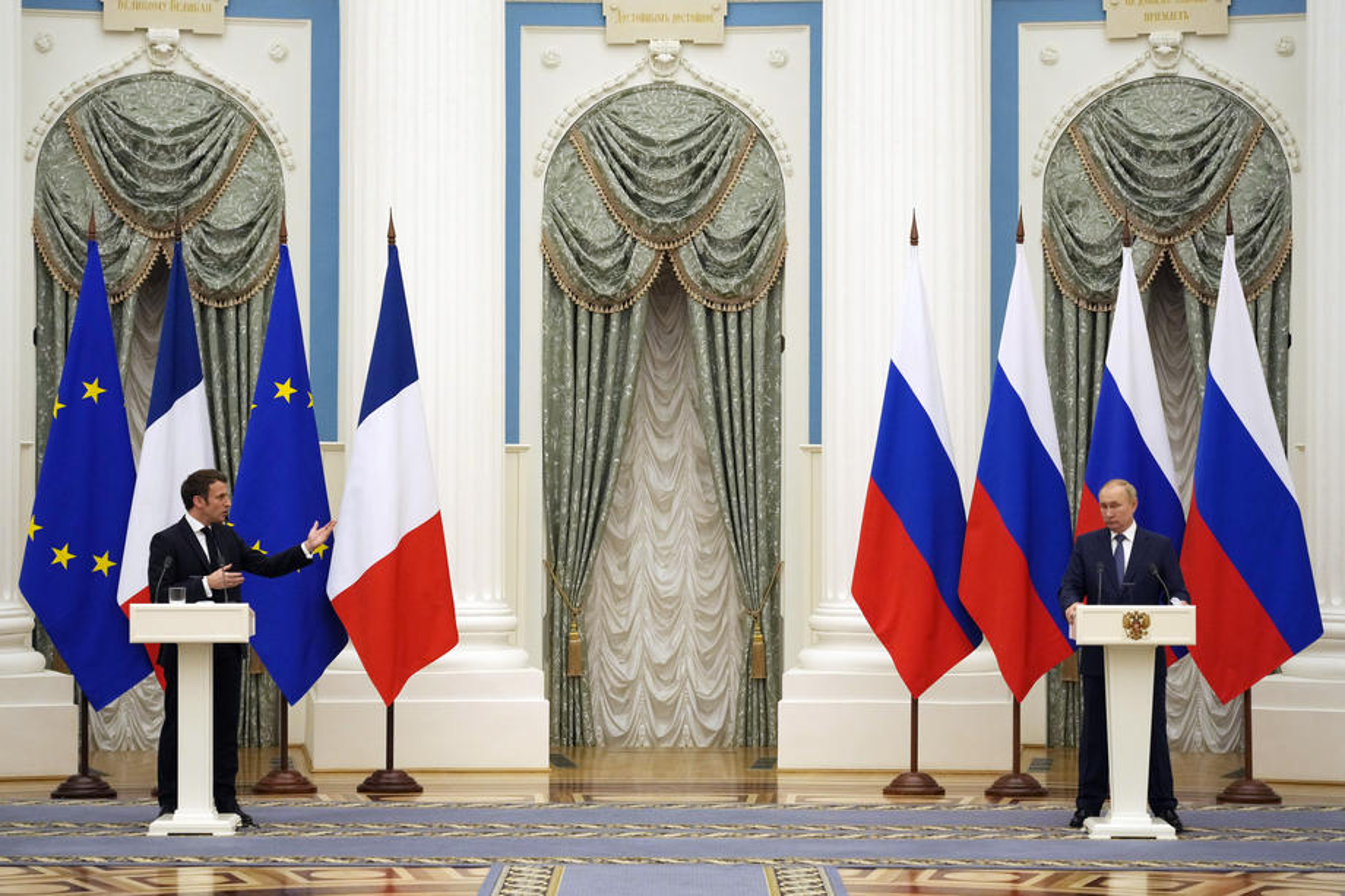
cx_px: 672
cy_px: 448
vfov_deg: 16.6
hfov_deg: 24.8
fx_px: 3063
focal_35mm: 82
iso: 2500
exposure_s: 1/320
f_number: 4
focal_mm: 82
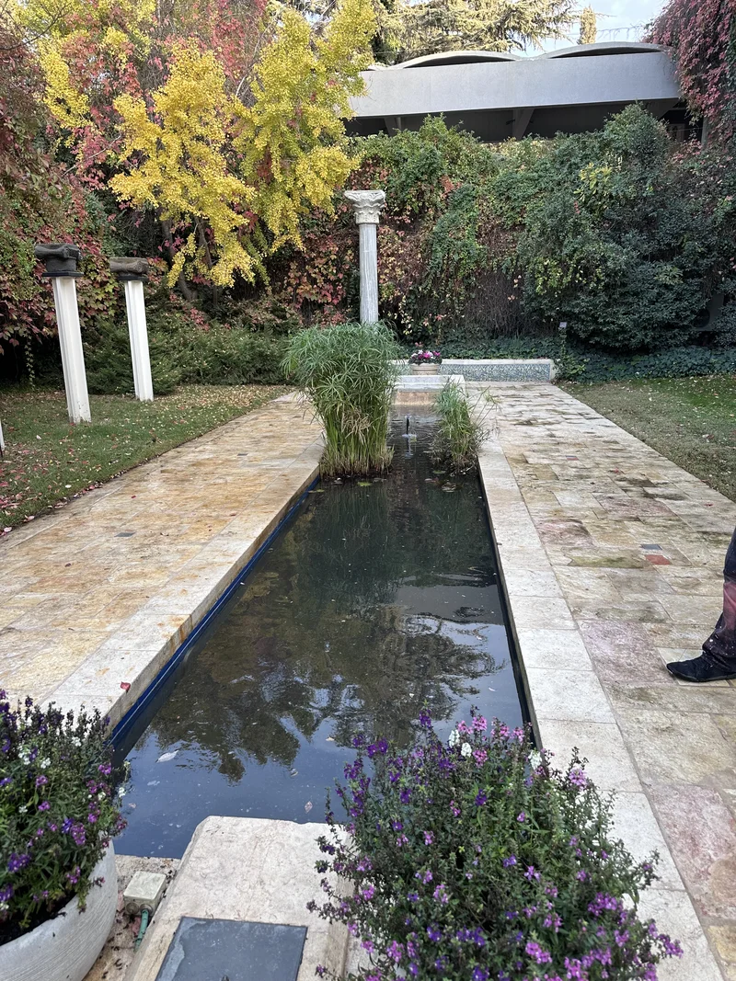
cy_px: 490
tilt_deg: -14.4
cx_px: 368
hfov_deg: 56.8
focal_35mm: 24
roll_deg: +0.7
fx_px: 681
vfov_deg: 71.6
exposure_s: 1/140
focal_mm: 6.86
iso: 64
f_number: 1.78
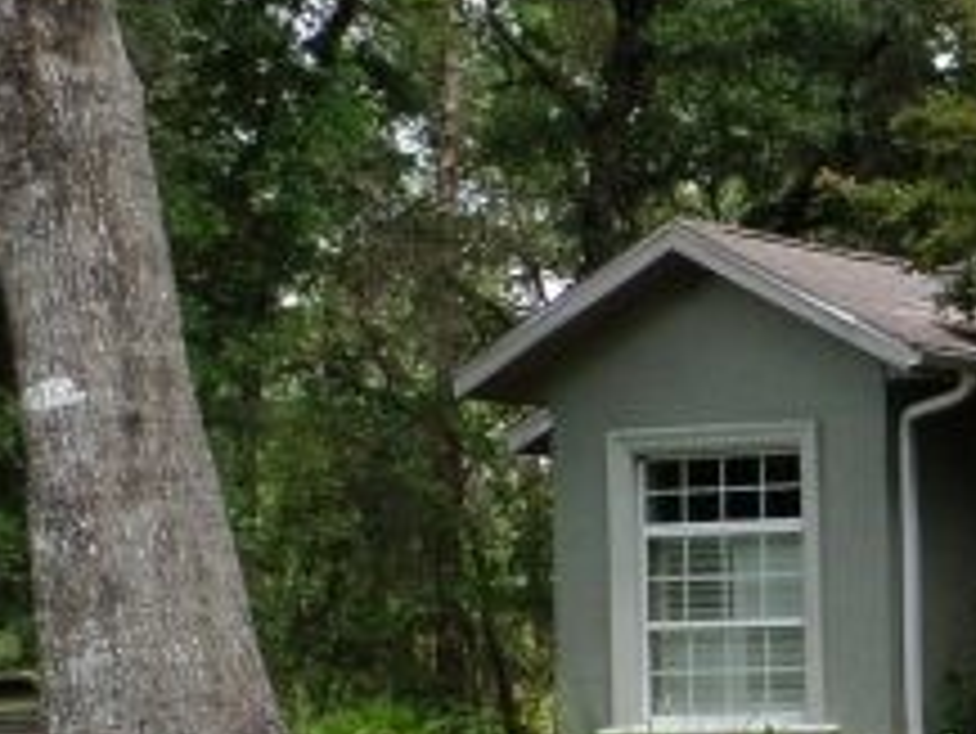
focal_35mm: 118
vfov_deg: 12.4
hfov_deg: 15.6
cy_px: 725
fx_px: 3329
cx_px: 1394
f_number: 2.5
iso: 80
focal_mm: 4.5
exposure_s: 1/500
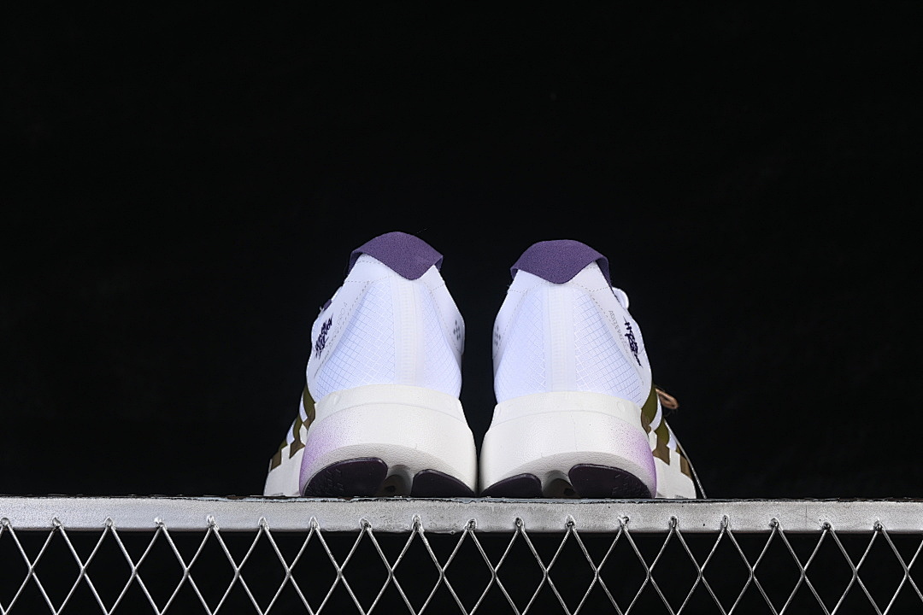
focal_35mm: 75
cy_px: 308
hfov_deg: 27.0
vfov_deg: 18.2
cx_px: 462
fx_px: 1923
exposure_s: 1/80
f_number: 8
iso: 160
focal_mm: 50
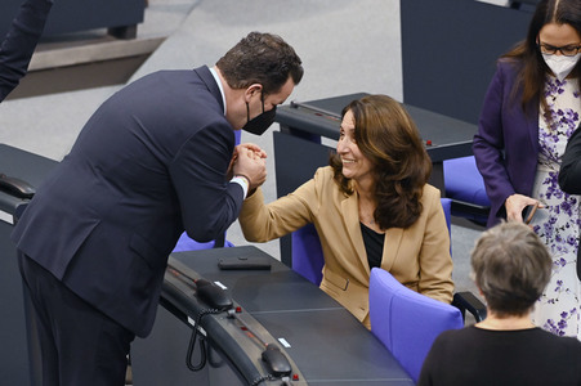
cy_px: 193
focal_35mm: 260
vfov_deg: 5.3
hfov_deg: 7.9
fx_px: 4193
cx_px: 290
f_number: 5.6
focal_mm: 260
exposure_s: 1/200
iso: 8000
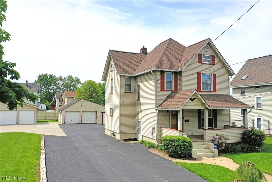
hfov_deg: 65.5
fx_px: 212
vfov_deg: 46.4
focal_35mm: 28
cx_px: 136
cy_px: 91
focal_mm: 10.26
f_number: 6.3
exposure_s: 1/800
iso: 100
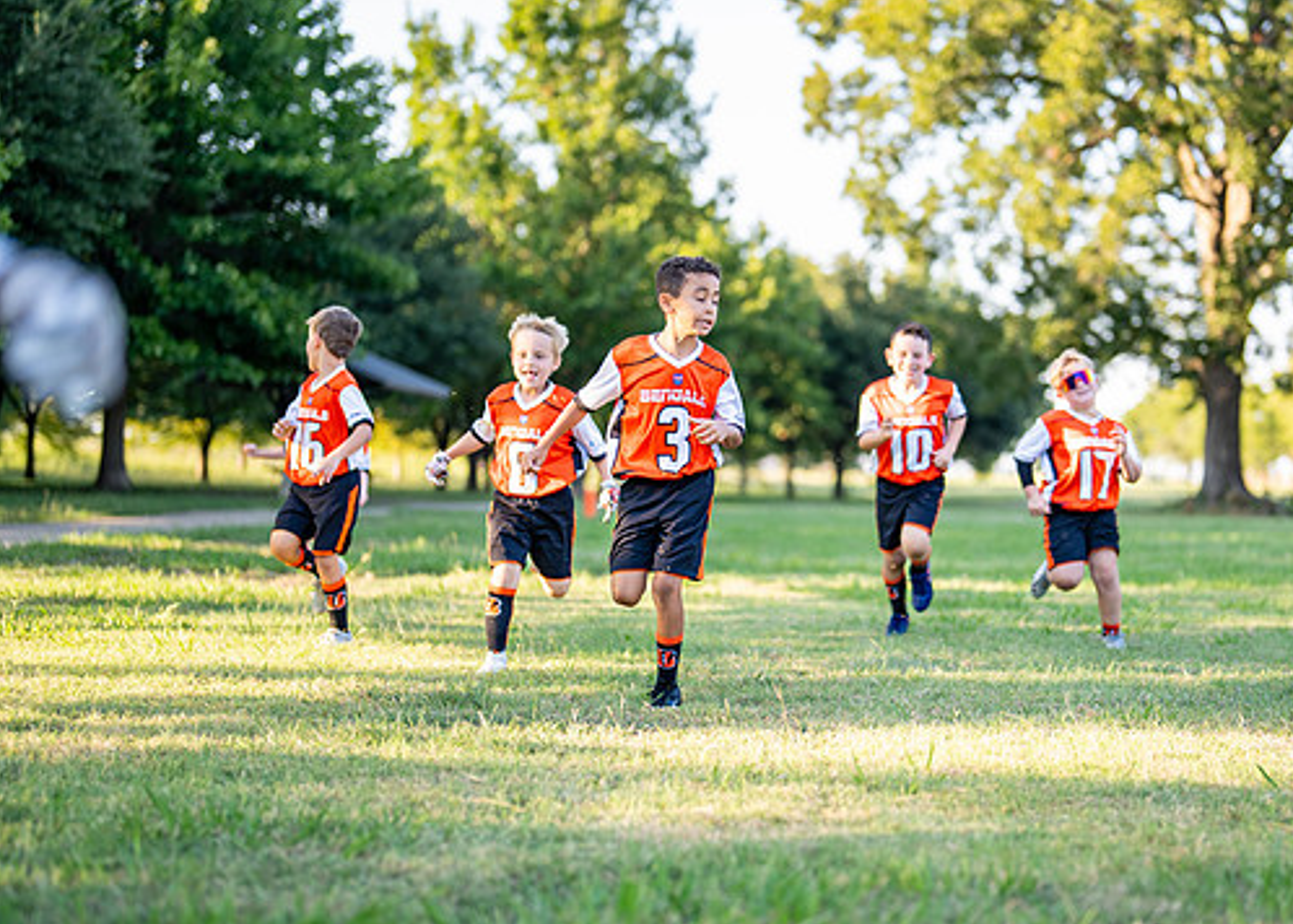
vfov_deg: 19.8
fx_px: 2645
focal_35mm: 72
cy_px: 466
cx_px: 802
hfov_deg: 27.4
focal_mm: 50
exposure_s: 1/1250
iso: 160
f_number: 1.2
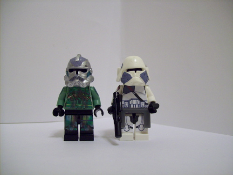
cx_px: 116
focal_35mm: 36
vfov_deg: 39.6
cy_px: 88
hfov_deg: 51.4
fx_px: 242
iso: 167
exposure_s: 1/8
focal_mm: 6
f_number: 2.7
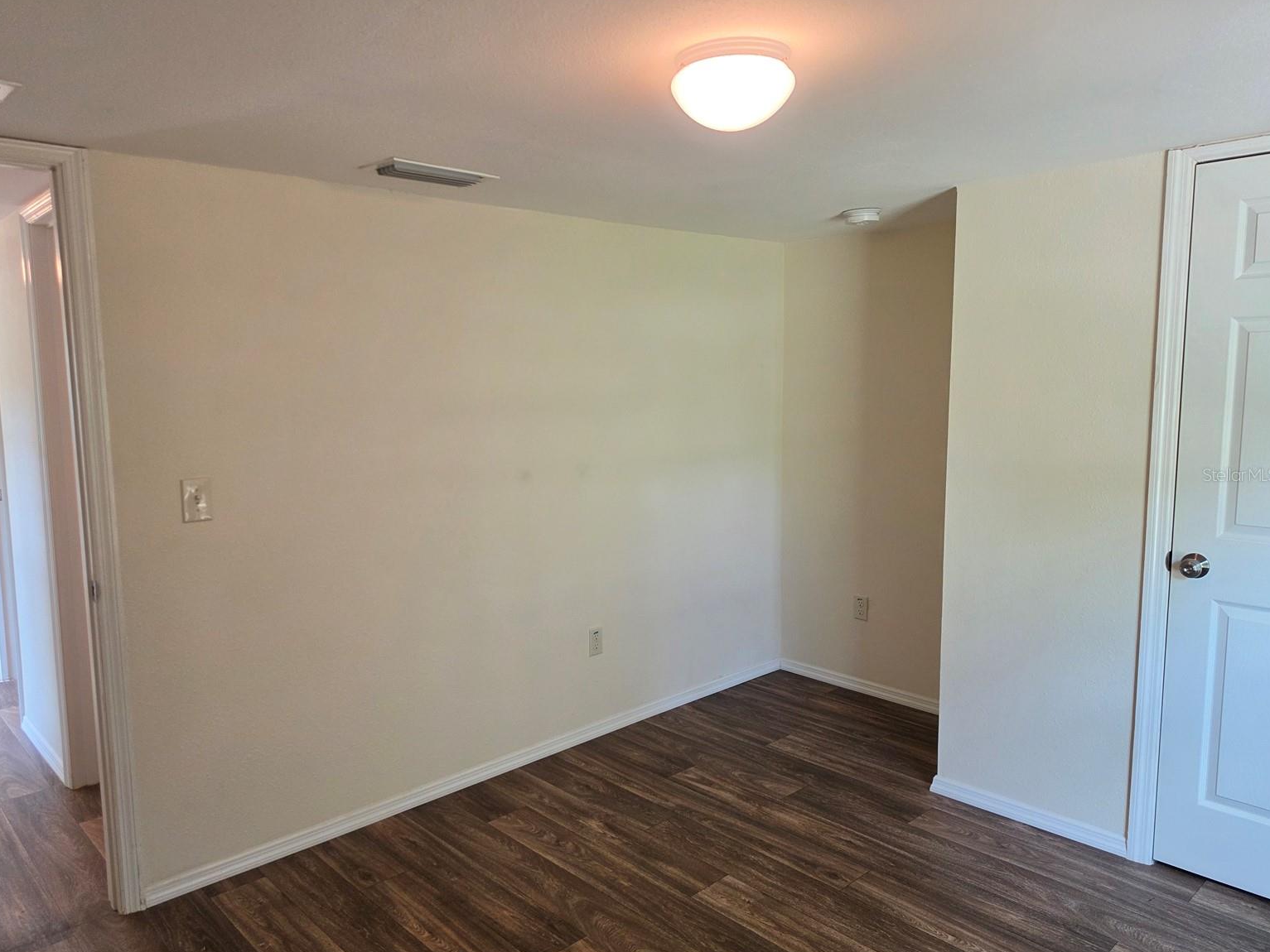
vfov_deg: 56.8
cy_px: 474
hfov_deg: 71.6
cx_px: 618
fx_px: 881
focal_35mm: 24
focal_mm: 6.5
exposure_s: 1/120
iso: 160
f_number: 1.4
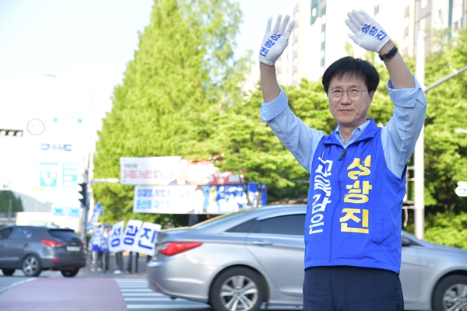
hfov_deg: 30.5
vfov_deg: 20.6
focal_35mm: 66
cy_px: 156
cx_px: 234
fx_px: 856
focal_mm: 66
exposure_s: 1/250
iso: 400
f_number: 5.6
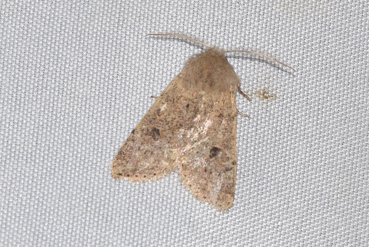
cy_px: 124
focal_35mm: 210
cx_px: 184
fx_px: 2154
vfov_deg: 6.6
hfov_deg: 9.8
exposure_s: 1/160
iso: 100
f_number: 13
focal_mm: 140
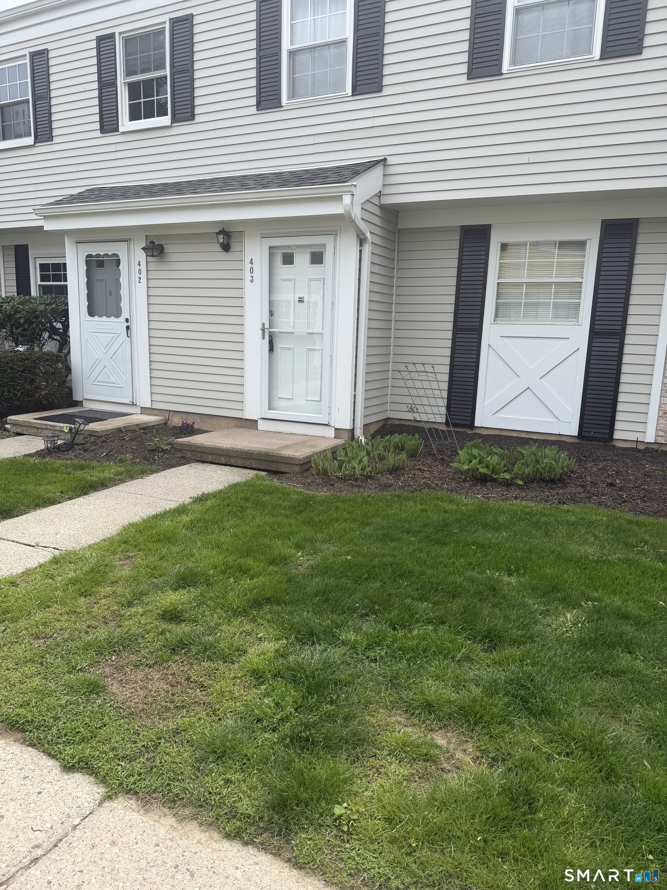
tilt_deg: -11.0
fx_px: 617
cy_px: 445
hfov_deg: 56.8
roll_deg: -1.8
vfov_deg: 71.6
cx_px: 334
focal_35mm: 24
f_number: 1.78
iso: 80
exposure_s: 1/2110
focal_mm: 6.76
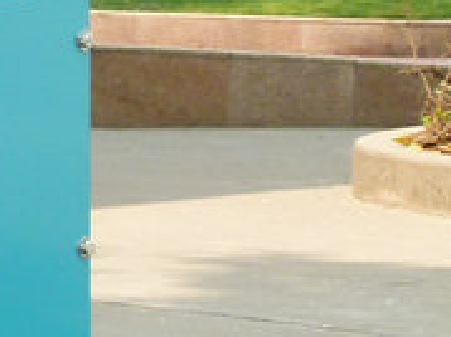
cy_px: -28
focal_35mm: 240
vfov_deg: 6.2
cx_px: -635
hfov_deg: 7.7
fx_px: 3125
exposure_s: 1/125
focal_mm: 7.7
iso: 100
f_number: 4
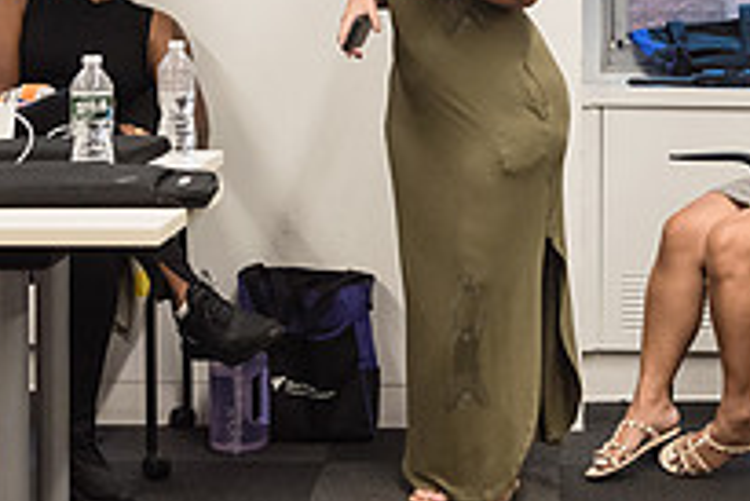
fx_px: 2397
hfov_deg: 17.8
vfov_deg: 11.8
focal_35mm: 115
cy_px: -35
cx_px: 401
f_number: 4.5
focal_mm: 38
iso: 2500
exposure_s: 1/250
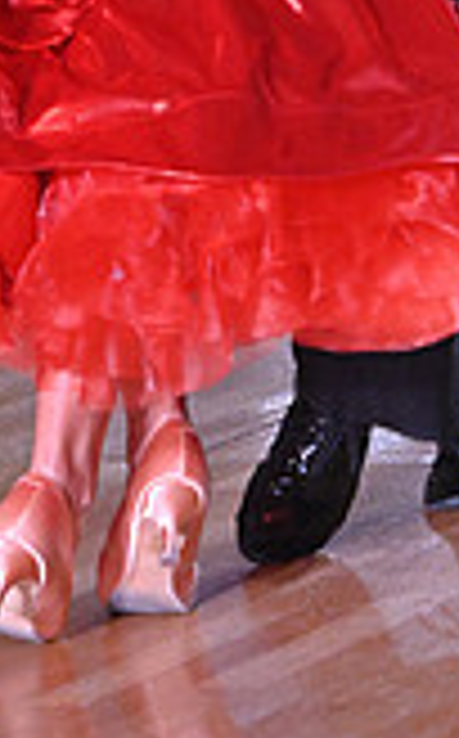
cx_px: 25
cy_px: -428
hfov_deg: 4.4
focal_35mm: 296
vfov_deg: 7.0
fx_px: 5945
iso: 4000
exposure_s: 1/400
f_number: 5
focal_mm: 82
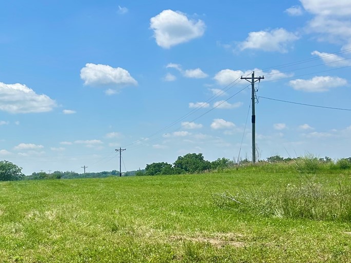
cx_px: 49
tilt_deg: -4.1
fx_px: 618
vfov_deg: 23.7
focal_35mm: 61
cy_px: 202
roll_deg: +1.8
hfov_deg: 30.6
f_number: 1.5
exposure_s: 1/6579
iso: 50
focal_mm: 5.7
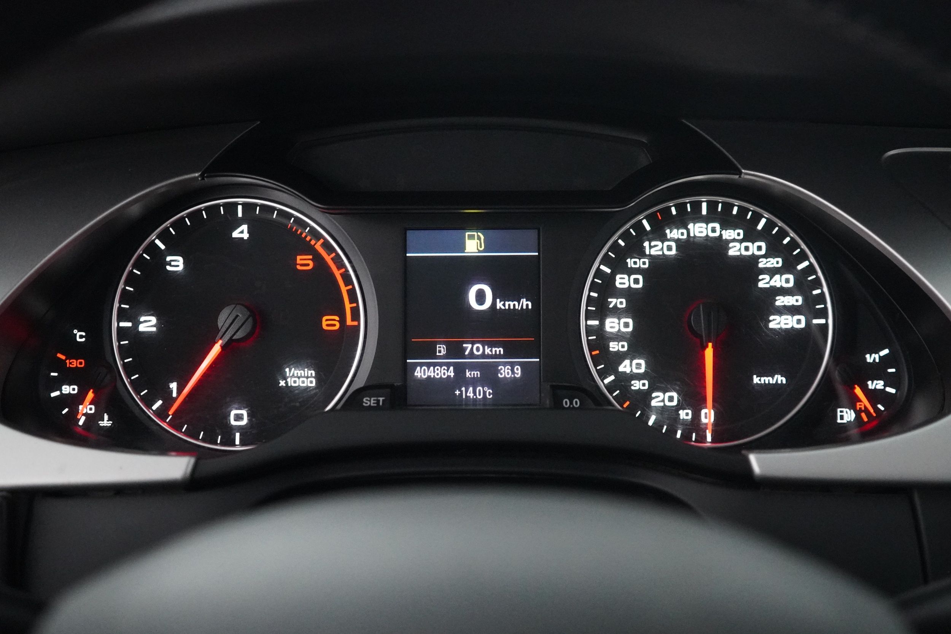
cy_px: 317
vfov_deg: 31.9
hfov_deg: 46.4
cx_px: 476
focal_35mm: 42
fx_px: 1109
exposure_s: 1/25
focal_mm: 28
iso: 6400
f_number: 3.5
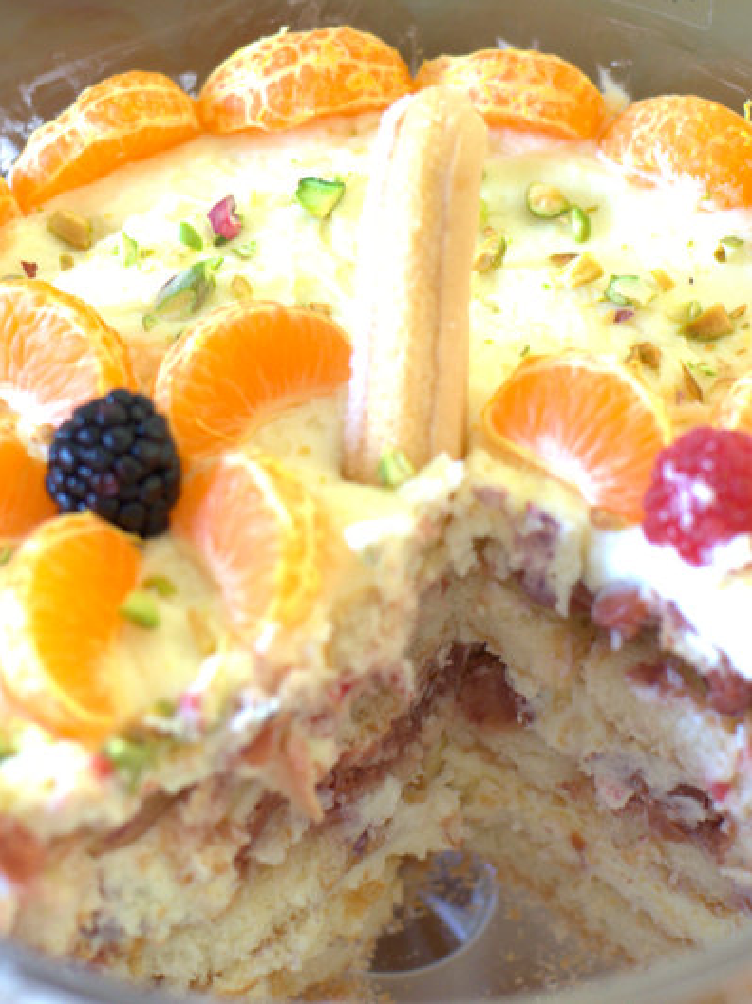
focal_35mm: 109
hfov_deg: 13.6
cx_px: 484
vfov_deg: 18.1
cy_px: 502
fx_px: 3161
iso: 3200
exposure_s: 1/60
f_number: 3.2
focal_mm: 50
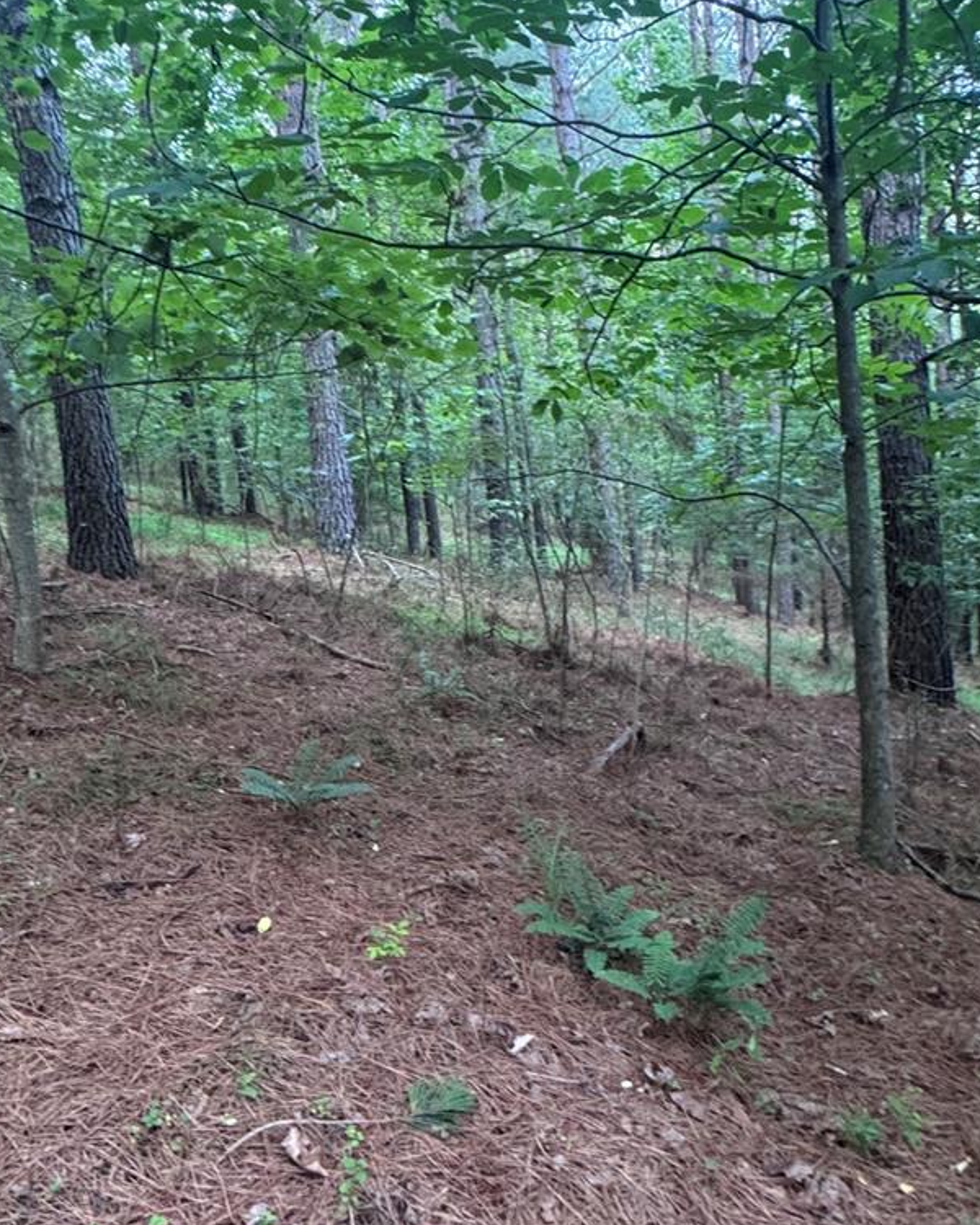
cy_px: 565
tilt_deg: -7.0
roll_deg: +6.9
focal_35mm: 28
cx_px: 451
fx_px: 1015
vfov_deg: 62.1
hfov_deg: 51.5
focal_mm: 2.22
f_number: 2.2
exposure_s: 1/60
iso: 400
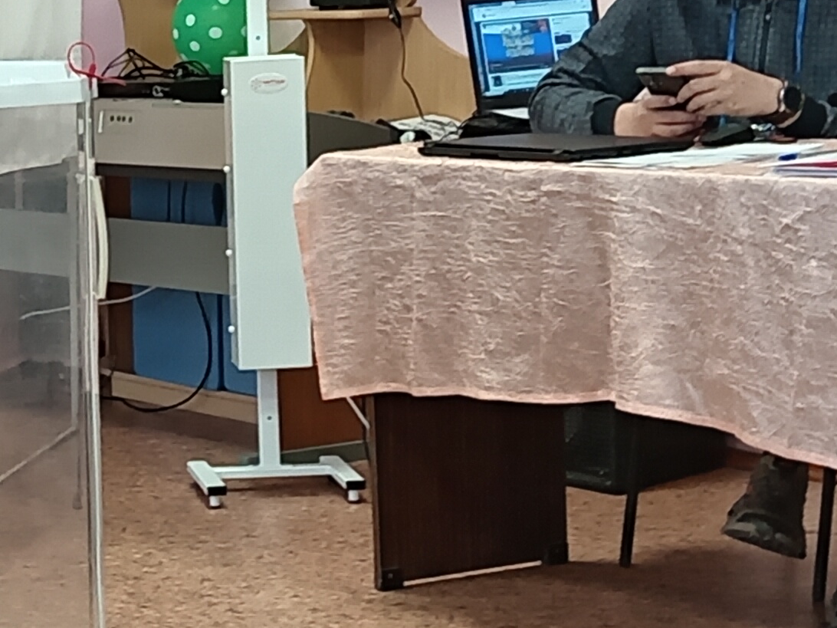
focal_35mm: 127
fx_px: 3071
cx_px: -264
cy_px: 343
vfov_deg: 11.7
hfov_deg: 14.8
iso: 668
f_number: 1.8
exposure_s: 1/25
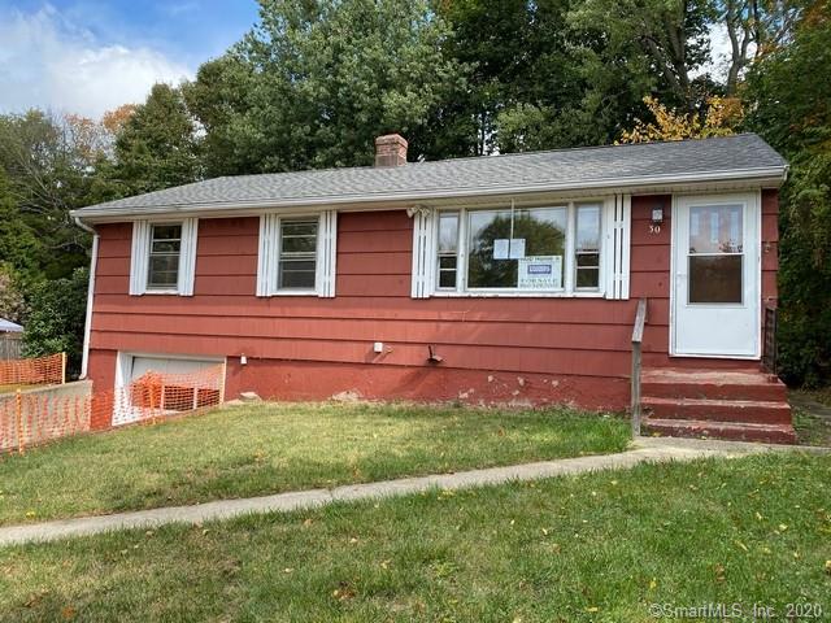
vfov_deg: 53.1
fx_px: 624
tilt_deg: +3.1
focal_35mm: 26
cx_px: 416
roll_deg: -2.3
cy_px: 312
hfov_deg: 67.3
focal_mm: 4.25
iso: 32
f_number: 1.8
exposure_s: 1/934
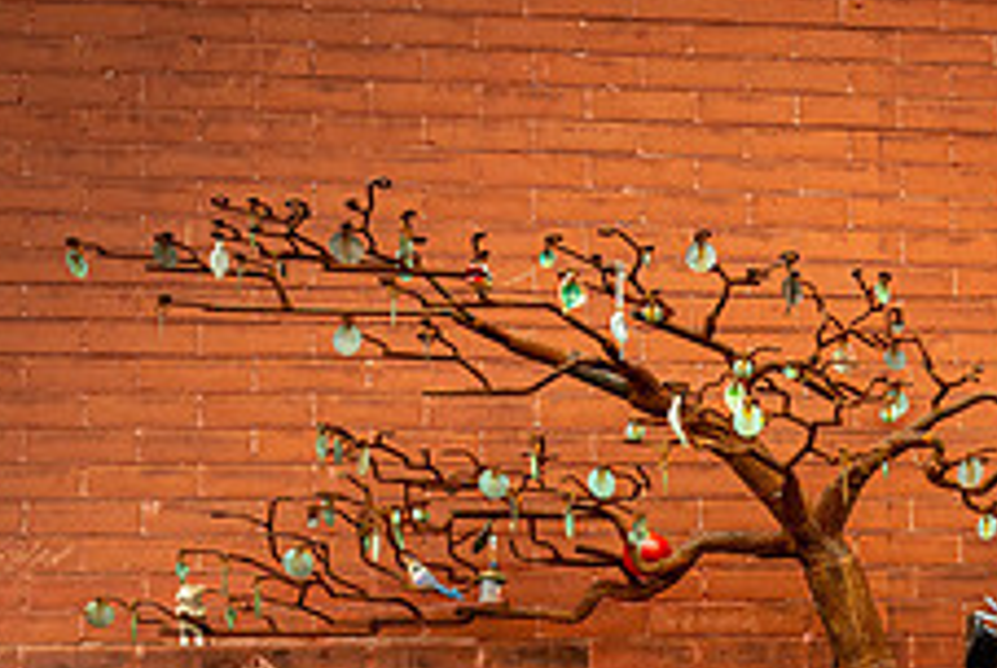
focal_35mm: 52
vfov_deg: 24.7
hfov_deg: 34.7
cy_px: 691
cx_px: 996
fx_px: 1442
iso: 400
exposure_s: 1/160
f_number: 8
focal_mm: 17
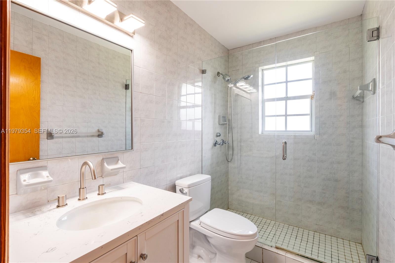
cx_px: 198
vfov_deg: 72.0
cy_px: 132
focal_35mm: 16
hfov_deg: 95.0
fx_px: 181
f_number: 8
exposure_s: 1/6
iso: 200
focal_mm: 11
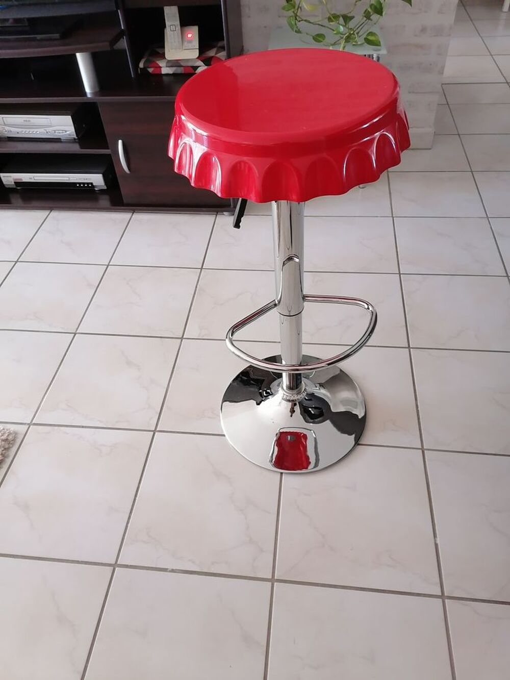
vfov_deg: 67.3
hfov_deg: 53.1
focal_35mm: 26
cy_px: 340
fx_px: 511
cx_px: 255
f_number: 1.8
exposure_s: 1/25
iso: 400
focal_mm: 5.3
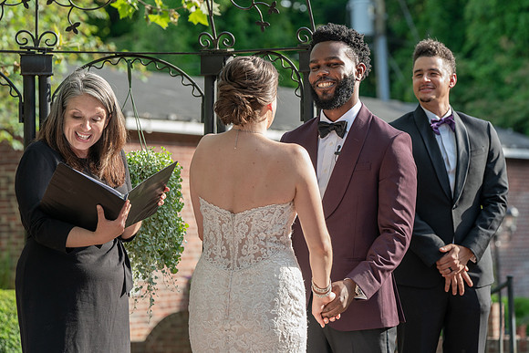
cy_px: 183
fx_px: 2498
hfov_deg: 12.1
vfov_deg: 8.1
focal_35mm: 170
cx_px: 271
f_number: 5.6
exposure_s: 1/250
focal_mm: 156
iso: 320
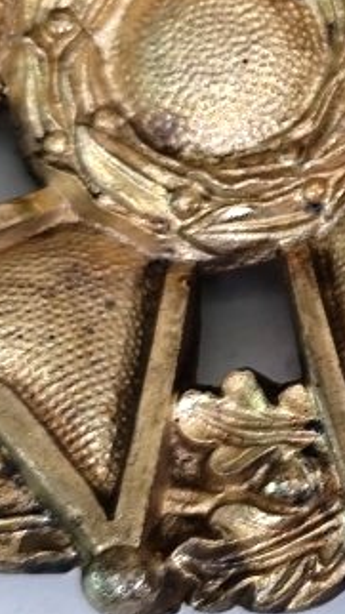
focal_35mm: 187
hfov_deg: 6.2
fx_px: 3043
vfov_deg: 11.3
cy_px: -97
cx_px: 852
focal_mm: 6.14
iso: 80
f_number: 1.65
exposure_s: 1/100
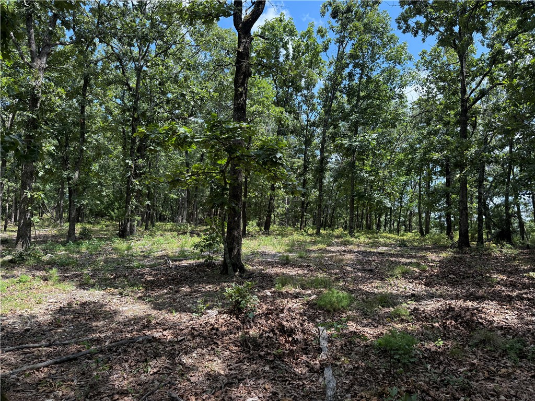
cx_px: 268
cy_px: 200
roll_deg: -0.5
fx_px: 371
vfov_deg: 56.8
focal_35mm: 24
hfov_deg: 71.6
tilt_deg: +4.1
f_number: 1.78
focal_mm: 6.76
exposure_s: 1/1139
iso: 100
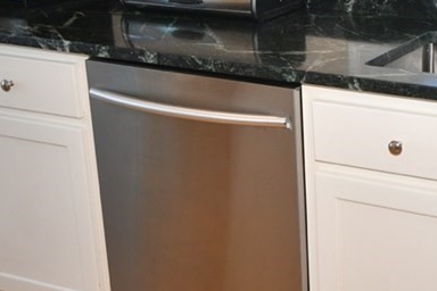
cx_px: 417
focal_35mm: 80
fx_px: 971
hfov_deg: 24.4
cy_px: 123
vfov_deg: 17.1
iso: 800
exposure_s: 1/400
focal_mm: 20
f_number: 5.6
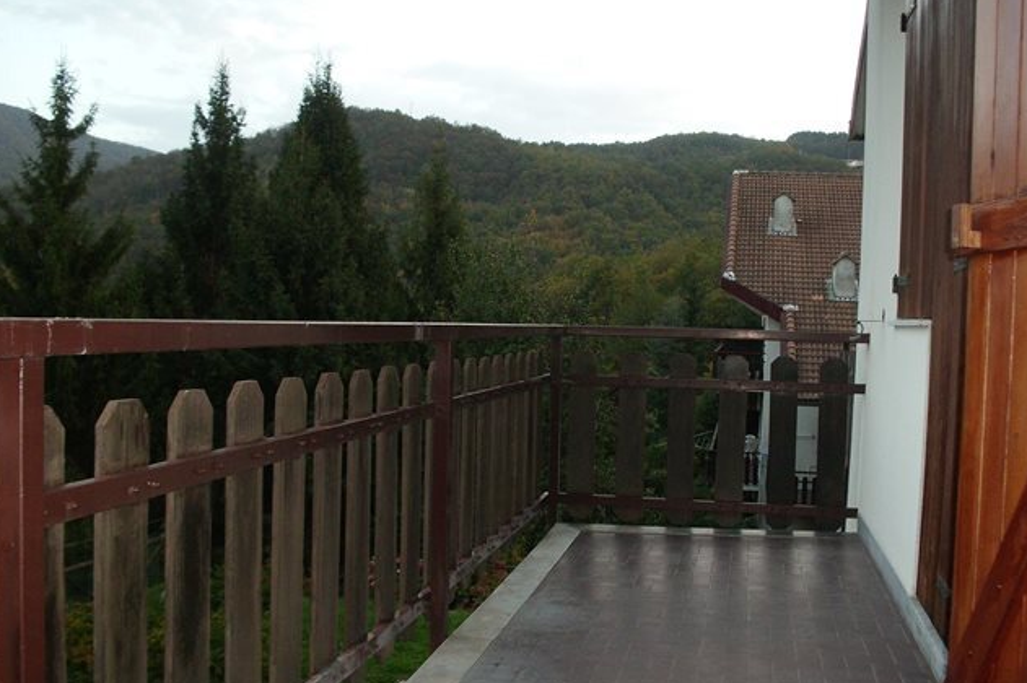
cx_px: 511
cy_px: 355
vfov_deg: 35.0
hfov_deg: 50.7
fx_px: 1083
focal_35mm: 38
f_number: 2.9
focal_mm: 6.3
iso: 200
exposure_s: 1/125
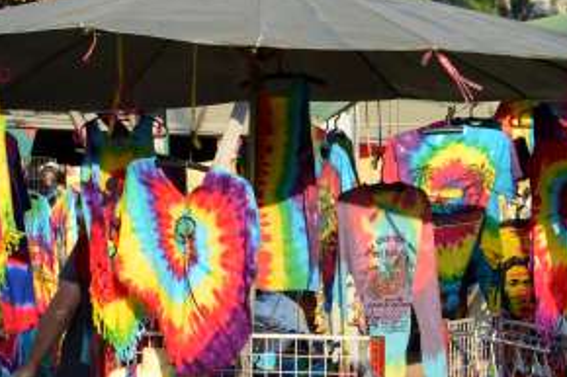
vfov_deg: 4.7
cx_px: 291
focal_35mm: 290
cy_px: 179
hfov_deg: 7.1
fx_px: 4565
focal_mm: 70
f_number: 5.6
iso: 100
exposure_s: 1/125
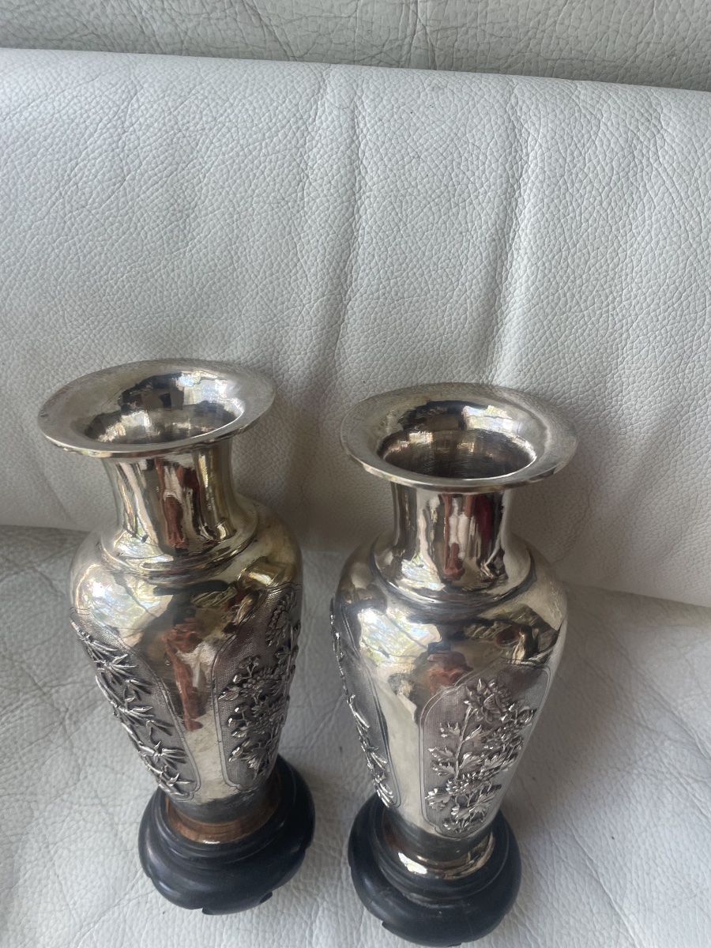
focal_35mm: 26
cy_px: 474
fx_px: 712
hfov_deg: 53.1
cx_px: 356
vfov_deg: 67.3
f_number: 1.6
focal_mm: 4.2
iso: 80
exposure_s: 1/121
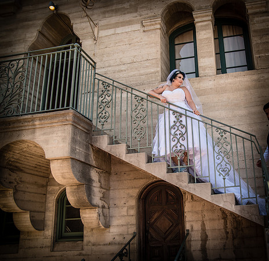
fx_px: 304
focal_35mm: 35
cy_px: 130
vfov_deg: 46.4
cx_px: 195
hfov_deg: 46.3
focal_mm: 28
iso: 100
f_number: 4
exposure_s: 1/320
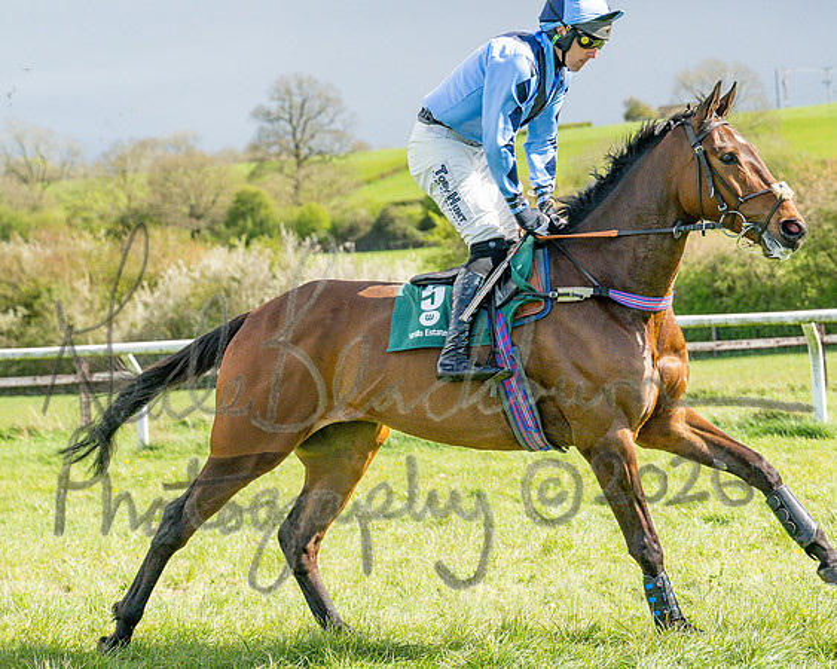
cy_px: 334
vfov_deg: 13.0
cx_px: 503
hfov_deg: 16.2
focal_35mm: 118
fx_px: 2930
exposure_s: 1/2500
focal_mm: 70
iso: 200
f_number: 4
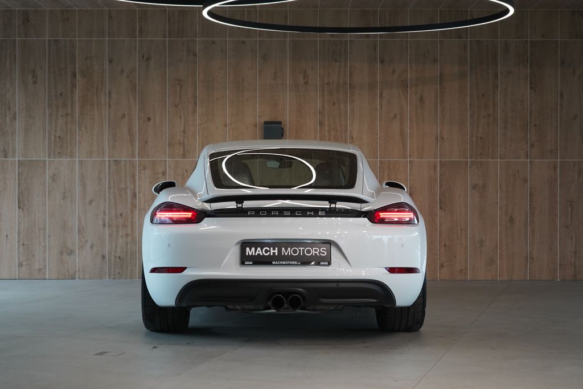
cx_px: 292
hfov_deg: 28.8
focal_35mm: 70
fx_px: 1134
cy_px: 194
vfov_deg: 19.5
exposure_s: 1/160
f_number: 5.6
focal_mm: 70
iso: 2000
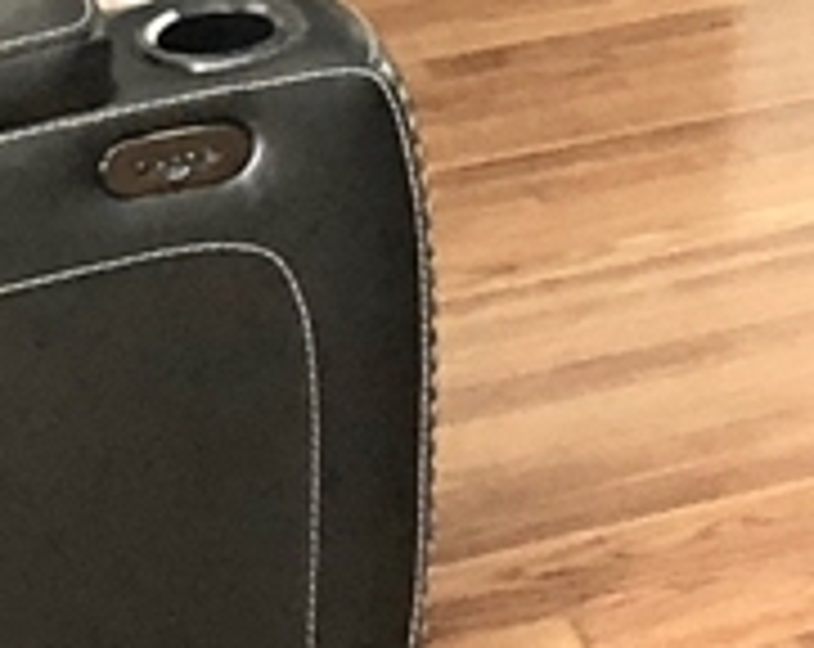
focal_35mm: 155
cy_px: -410
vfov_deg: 9.6
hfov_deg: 12.1
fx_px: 3726
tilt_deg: -15.1
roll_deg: -0.2
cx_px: 1070
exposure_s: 1/8
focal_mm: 4
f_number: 1.8
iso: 80
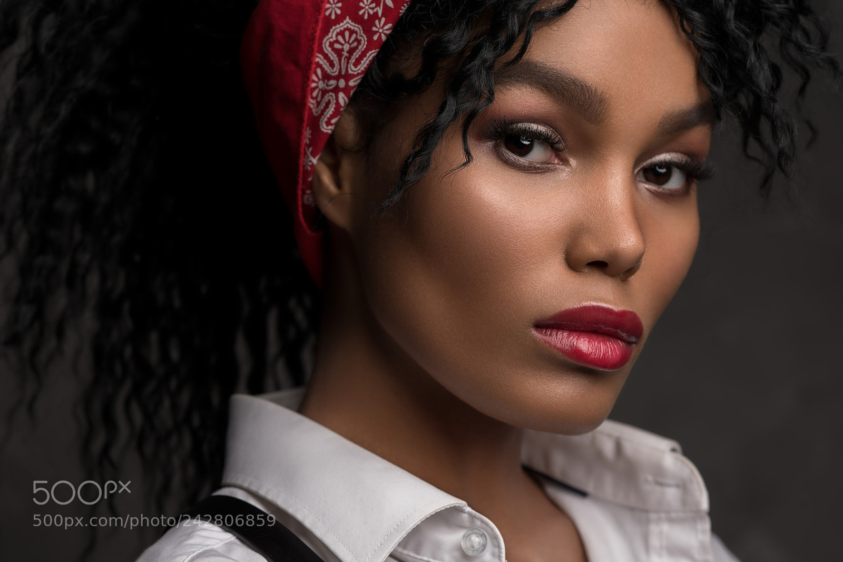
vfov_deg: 7.9
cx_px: 422
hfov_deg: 11.9
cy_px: 281
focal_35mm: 173
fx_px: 4050
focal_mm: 173
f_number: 8
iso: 100
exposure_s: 1/160
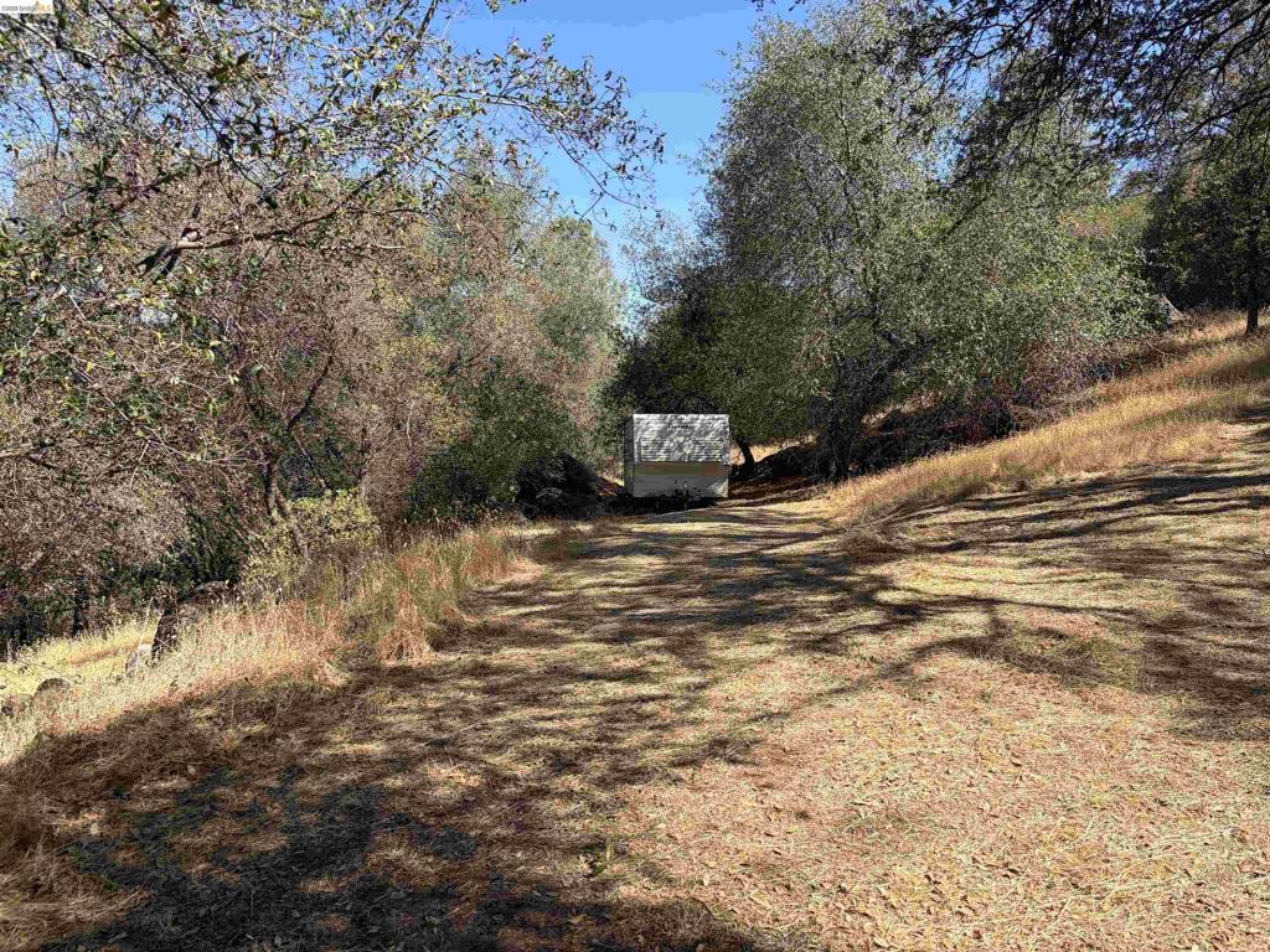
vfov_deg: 53.1
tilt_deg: -0.5
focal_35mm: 26
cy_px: 476
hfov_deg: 67.3
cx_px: 635
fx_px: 954
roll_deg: -1.6
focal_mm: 5.96
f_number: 1.6
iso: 50
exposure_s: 1/1848
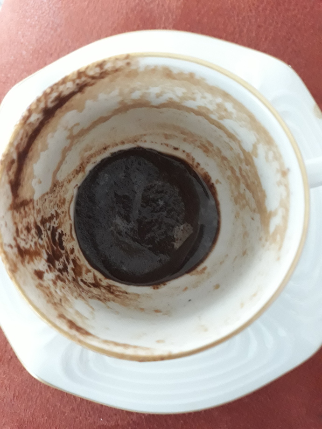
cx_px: 161
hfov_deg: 51.4
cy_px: 214
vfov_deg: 65.3
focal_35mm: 27
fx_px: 335
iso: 500
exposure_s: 1/20
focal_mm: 3.71
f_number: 1.7
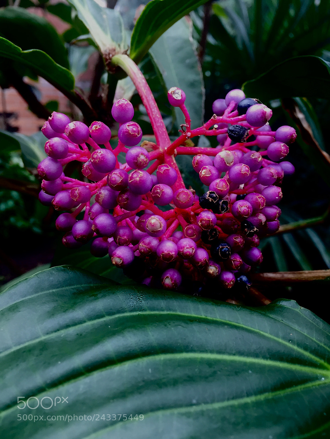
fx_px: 369
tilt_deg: -12.5
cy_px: 220
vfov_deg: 61.7
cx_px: 165
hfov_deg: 48.2
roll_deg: +1.6
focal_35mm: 29
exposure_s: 1/30
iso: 32
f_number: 2.2
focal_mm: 4.15
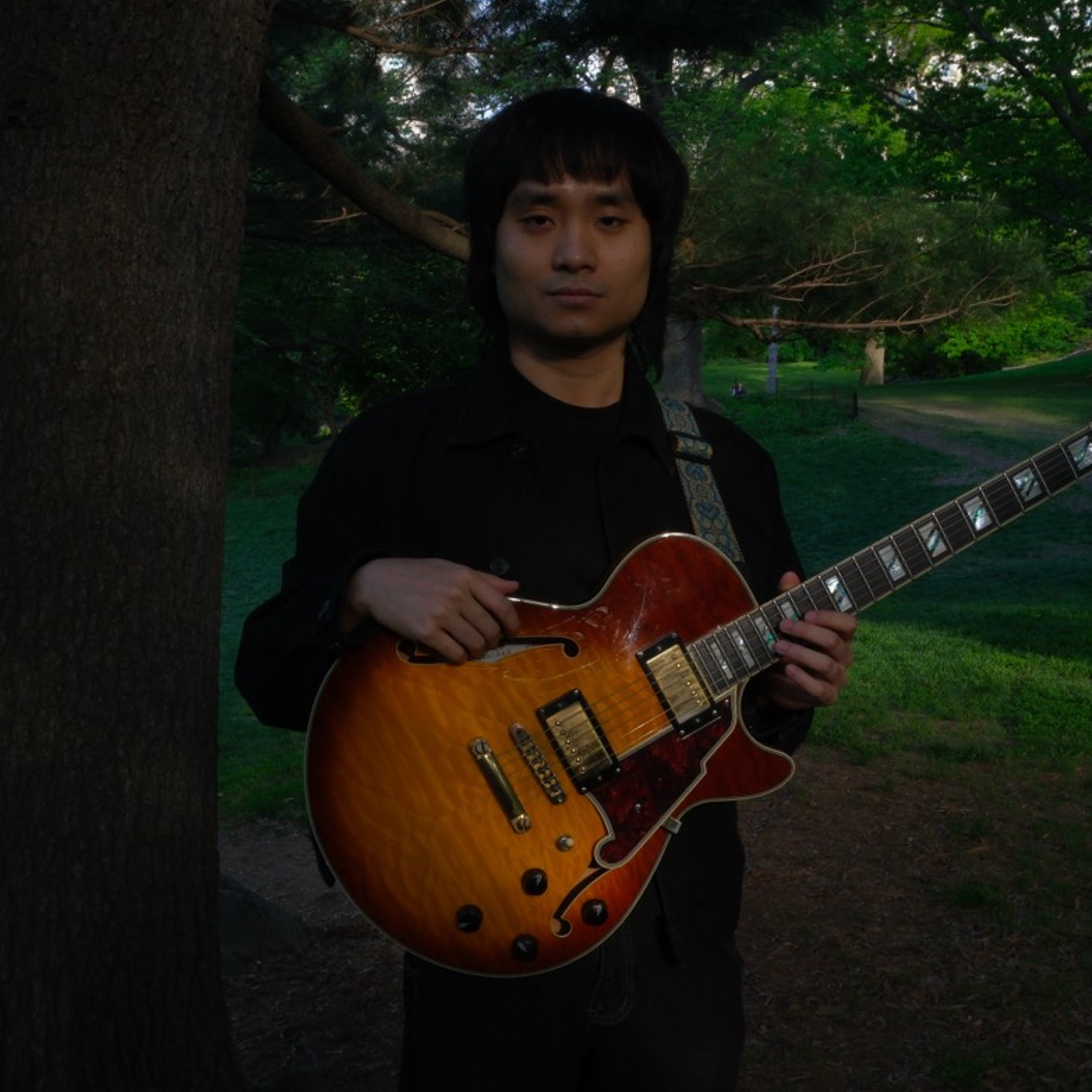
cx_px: 598
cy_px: 540
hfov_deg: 39.1
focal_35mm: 43
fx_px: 1535
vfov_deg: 39.2
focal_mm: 22.3
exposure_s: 1/80
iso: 800
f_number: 20
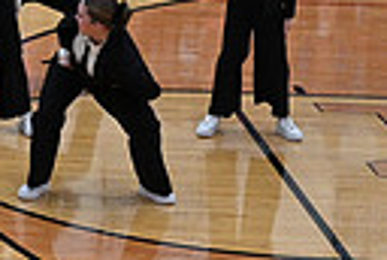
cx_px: -484
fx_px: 3405
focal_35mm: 316
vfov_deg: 4.4
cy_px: 68
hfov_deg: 6.3
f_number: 4
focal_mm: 70
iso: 4000
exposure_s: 1/400
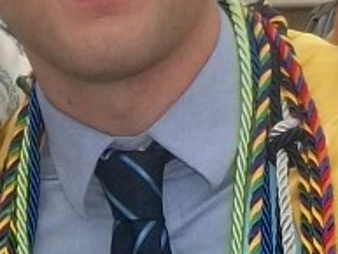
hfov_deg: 9.3
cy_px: -33
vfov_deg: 7.0
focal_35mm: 212
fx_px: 2071
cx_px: 89
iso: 80
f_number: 5.5
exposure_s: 1/400
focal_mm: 5.7
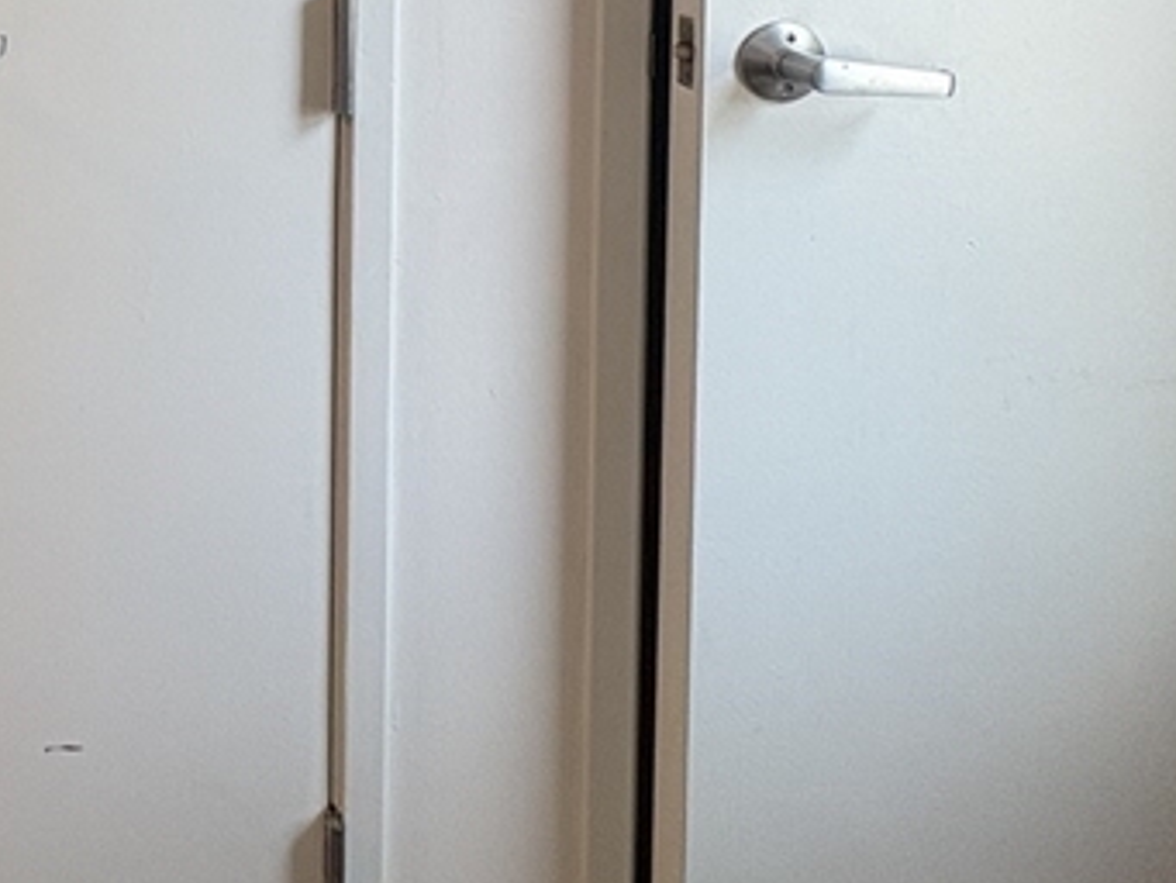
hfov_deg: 33.8
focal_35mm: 42
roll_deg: +0.8
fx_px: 1427
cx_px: -317
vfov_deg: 29.5
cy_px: -179
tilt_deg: -1.9
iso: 160
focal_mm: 2.22
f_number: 2.2
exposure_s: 1/60
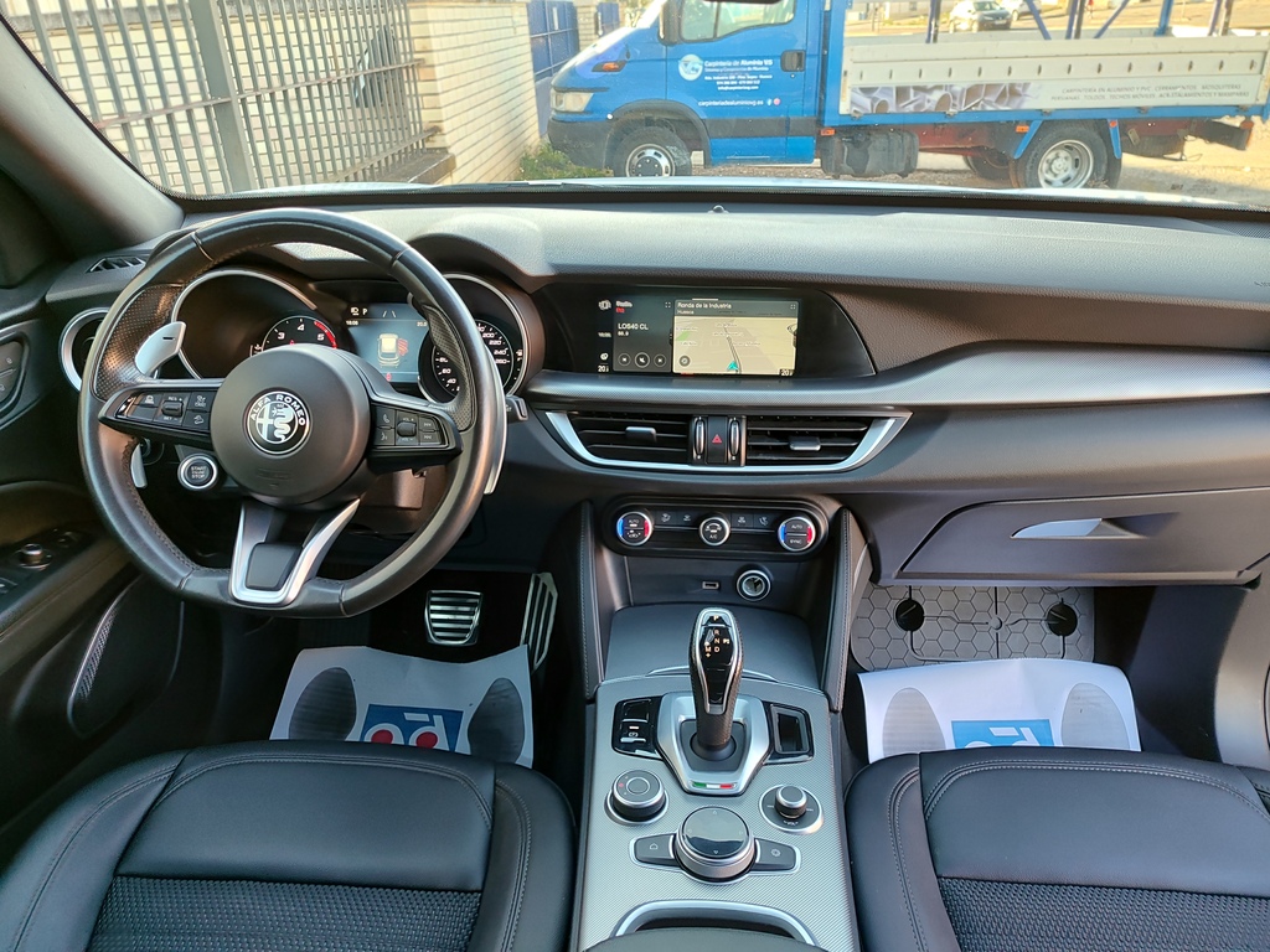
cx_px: 635
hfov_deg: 69.4
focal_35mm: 25
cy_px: 476
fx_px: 917
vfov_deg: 54.9
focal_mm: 5.95
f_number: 1.89
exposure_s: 1/50
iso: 84
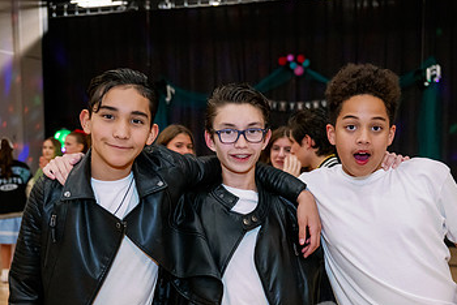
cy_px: 227
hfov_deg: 37.4
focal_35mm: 53
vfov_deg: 25.3
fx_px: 673
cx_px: 261
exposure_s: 1/160
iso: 3200
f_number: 2.8
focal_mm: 32
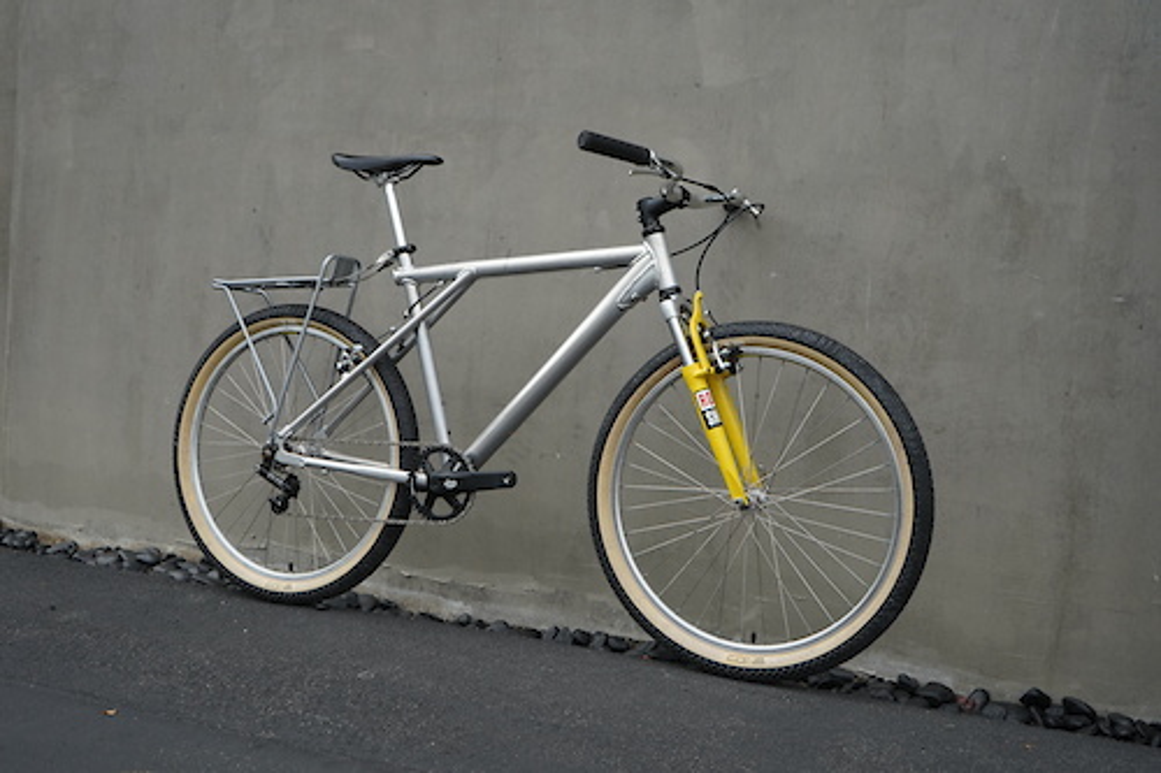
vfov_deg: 35.9
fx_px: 1193
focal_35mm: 37
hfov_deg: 51.9
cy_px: 386
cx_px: 580
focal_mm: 37
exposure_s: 1/200
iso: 1600
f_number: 22
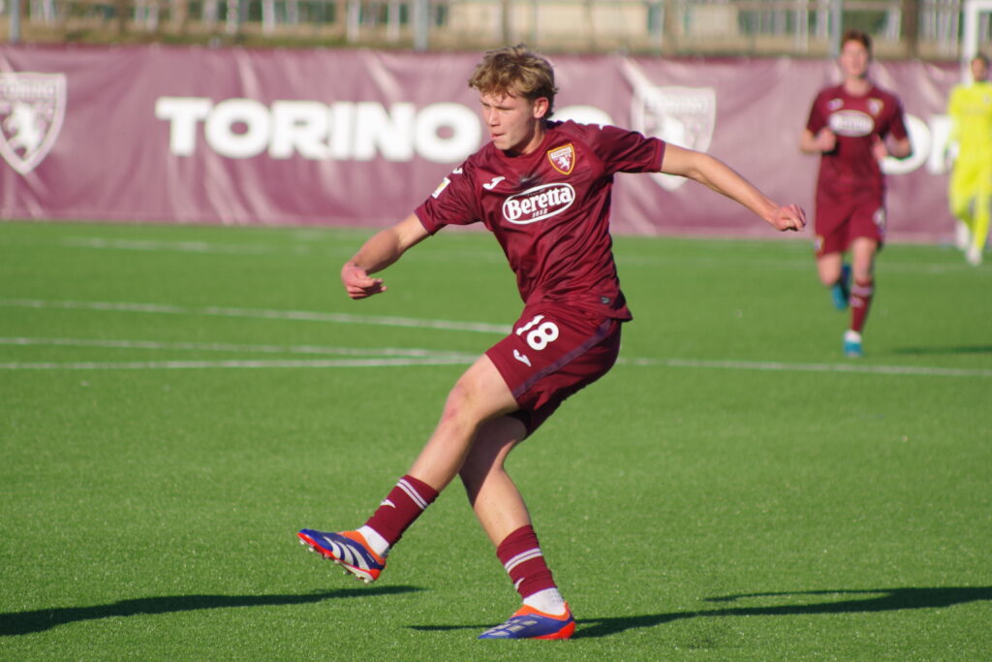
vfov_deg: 26.0
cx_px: 496
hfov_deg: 38.2
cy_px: 331
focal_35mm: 52
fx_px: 1433
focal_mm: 35
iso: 200
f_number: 4
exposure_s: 1/1600
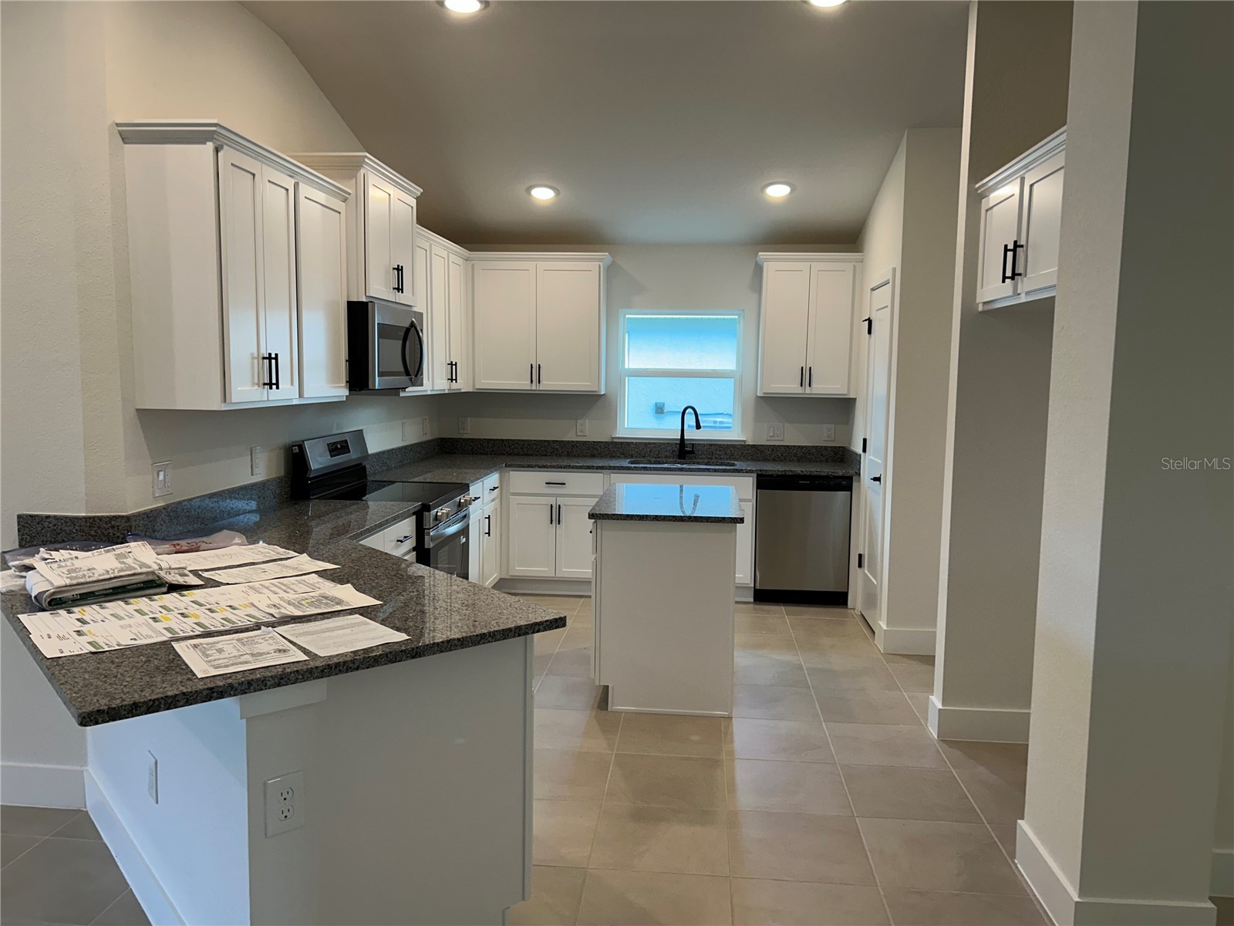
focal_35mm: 26
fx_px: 927
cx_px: 617
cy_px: 463
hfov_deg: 67.3
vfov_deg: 53.1
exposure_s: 1/120
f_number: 1.5
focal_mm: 5.7
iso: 80
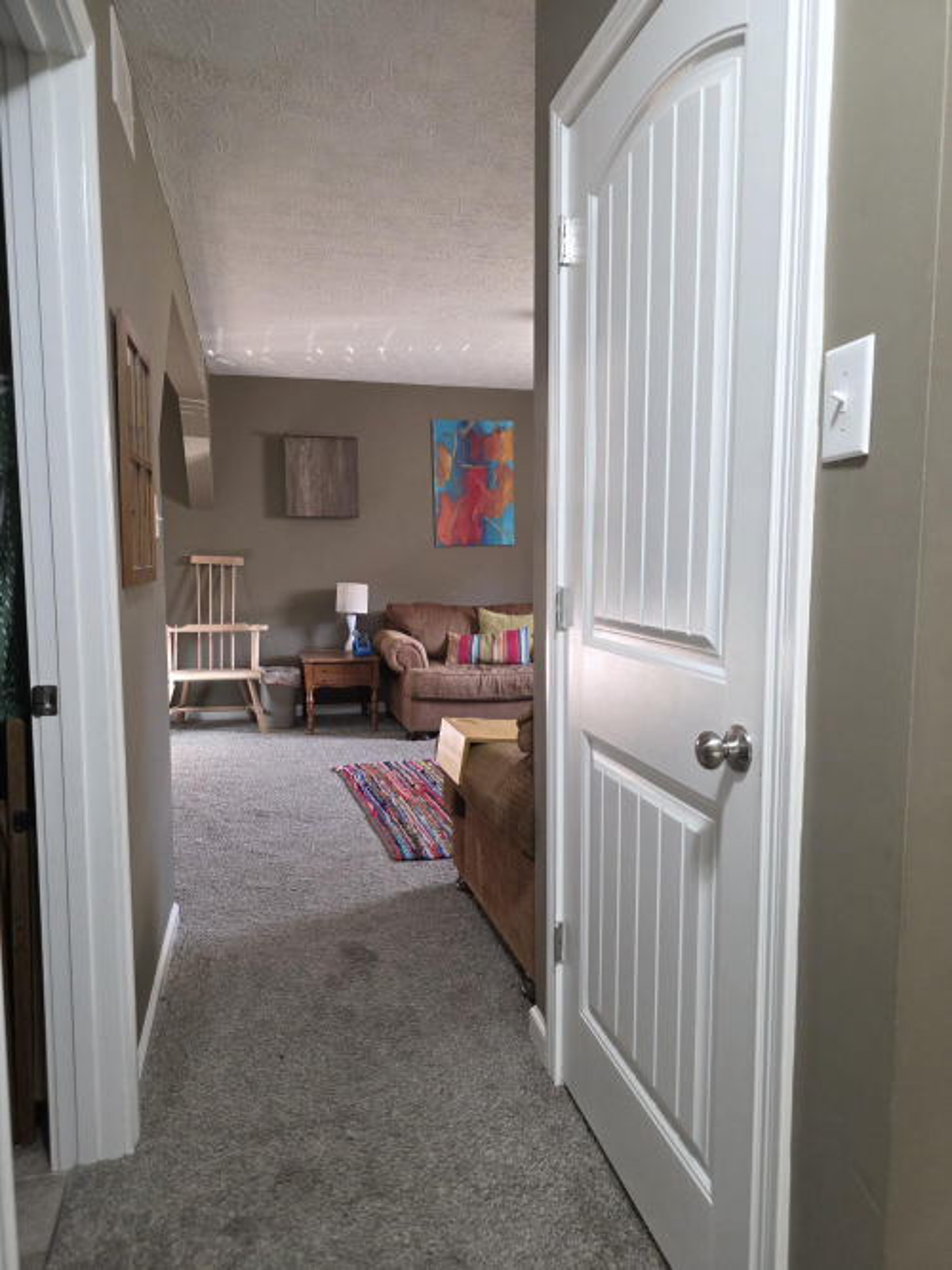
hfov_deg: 58.9
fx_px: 844
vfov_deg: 73.9
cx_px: 476
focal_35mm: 23
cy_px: 635
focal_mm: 6.3
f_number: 1.7
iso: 500
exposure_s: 1/120
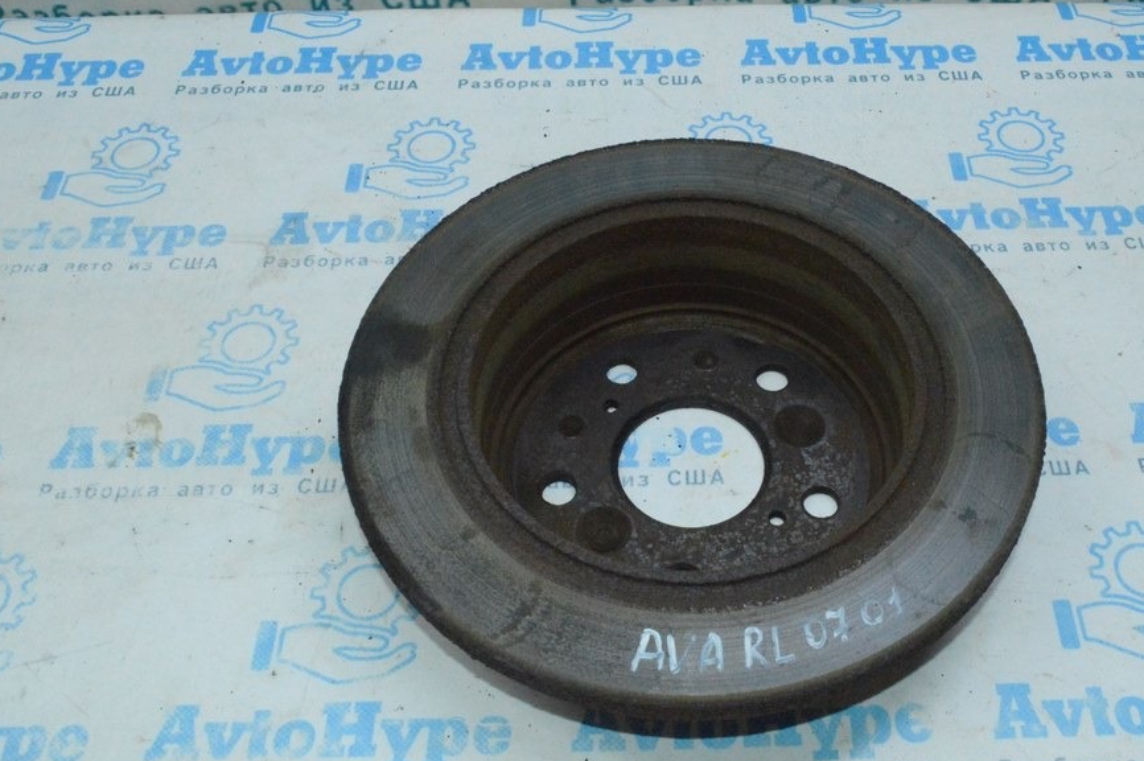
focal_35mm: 39
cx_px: 661
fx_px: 1238
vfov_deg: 34.2
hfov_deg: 49.4
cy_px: 380
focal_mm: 22
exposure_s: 1/200
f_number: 16
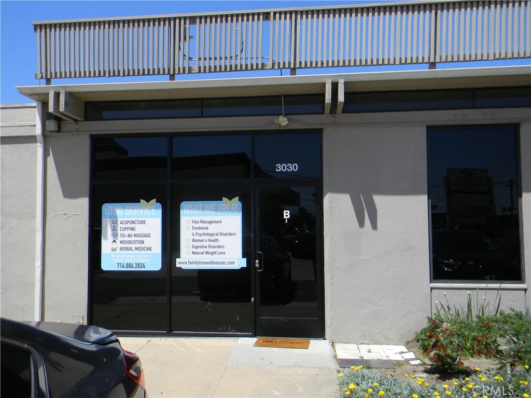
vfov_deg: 49.7
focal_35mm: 28
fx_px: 429
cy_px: 199
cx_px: 266
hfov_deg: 63.5
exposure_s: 1/868
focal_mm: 5
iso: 80
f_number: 3.5
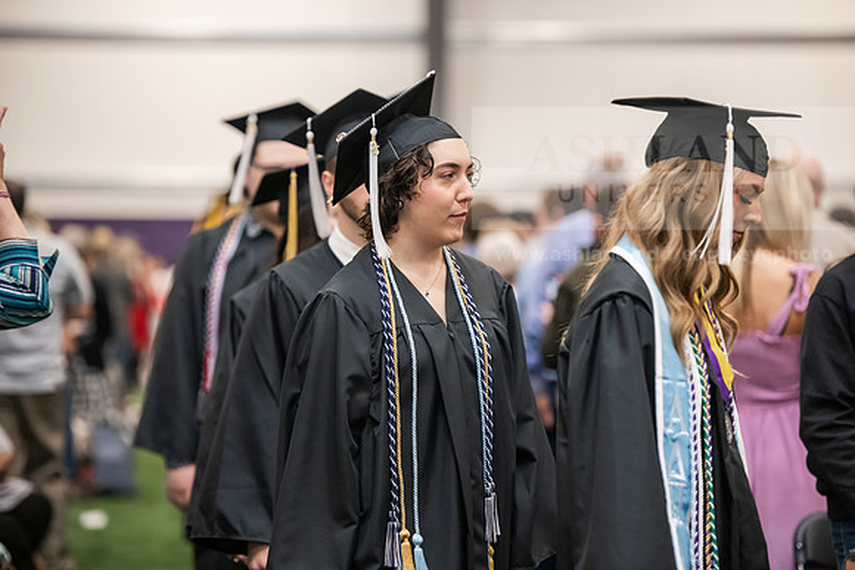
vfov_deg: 8.9
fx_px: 3682
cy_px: 285
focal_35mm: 155
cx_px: 428
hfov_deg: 13.2
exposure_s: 1/200
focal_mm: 155
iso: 2500
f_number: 3.2
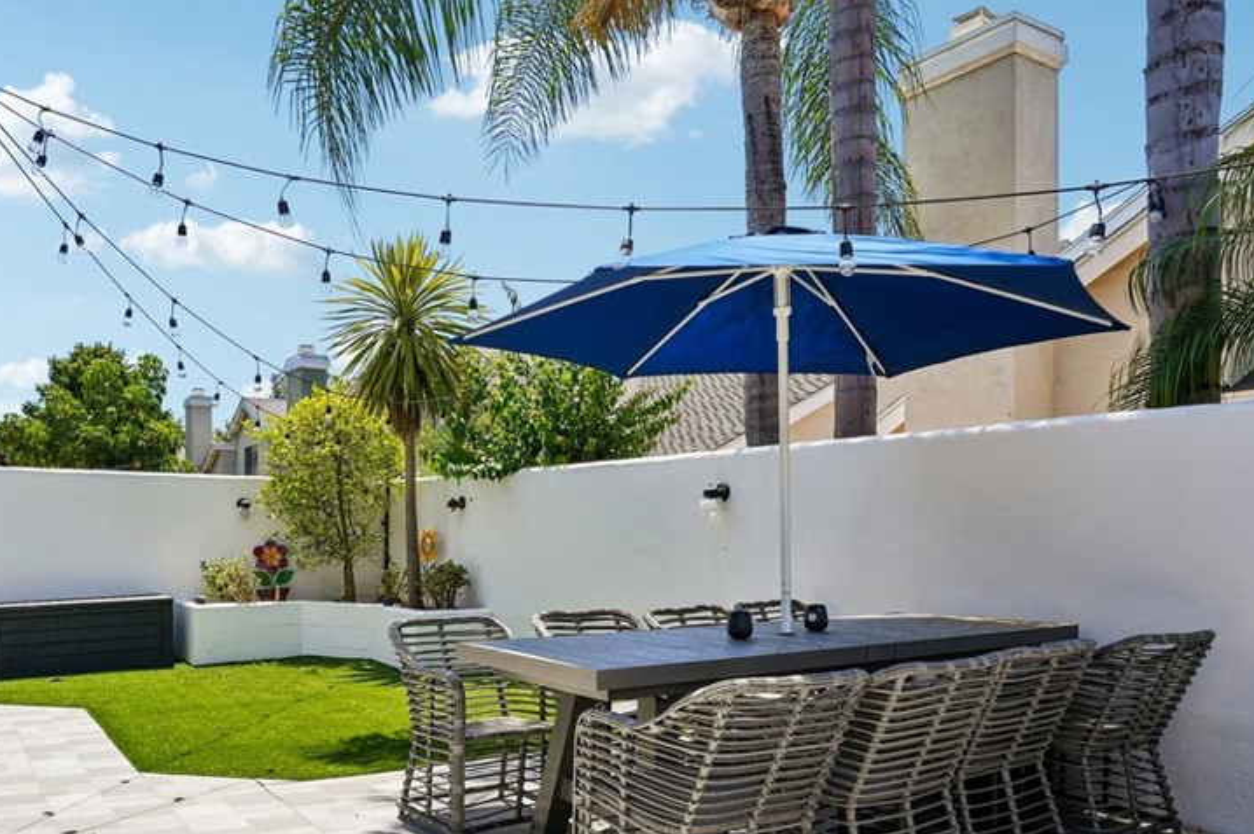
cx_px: 577
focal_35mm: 30
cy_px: 525
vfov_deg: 43.2
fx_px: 1044
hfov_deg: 61.9
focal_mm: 21
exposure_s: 1/400
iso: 125
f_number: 8
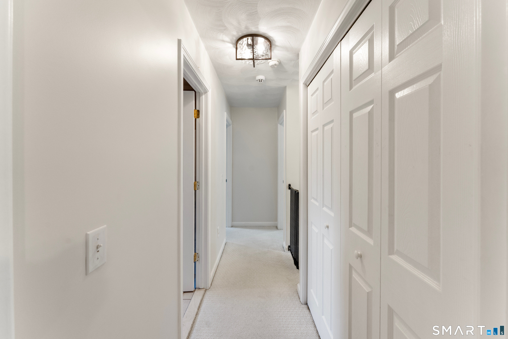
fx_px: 206
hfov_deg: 101.9
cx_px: 254
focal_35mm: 15
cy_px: 170
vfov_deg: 78.8
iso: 800
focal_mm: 14.6
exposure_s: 1/13
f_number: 8
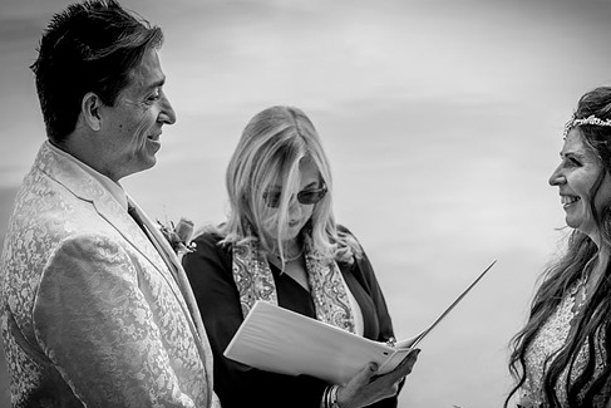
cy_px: 244
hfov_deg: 21.9
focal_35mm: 93
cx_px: 343
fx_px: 1579
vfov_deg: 14.7
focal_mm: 70
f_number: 5
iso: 160
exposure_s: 1/200
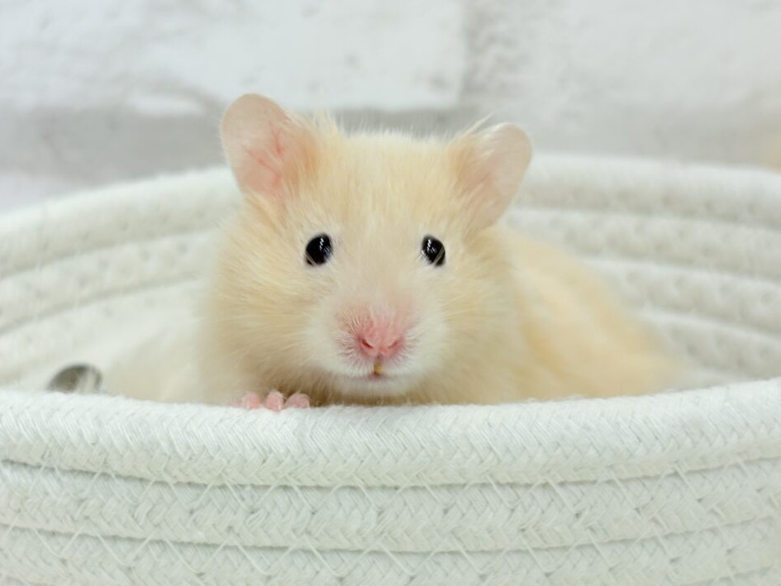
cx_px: 290
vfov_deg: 22.3
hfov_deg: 29.3
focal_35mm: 66
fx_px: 1489
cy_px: 313
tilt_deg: -15.5
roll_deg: +2.3
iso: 32
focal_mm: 5.96
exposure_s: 1/50
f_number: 1.6
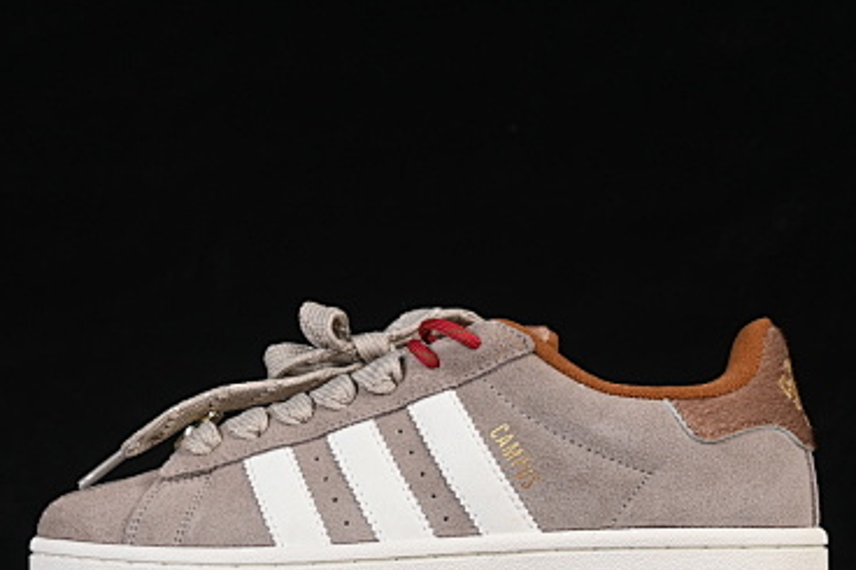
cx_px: 442
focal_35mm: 102
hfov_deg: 20.0
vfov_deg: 13.4
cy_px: 385
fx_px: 2424
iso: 160
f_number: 8
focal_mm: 50
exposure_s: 1/80
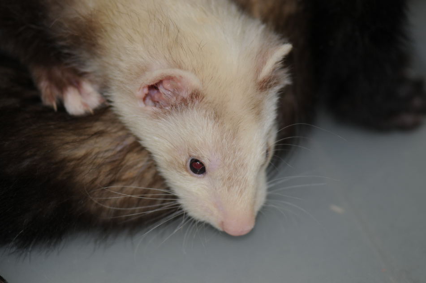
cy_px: 145
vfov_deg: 8.1
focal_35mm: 170
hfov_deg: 12.1
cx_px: 204
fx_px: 2004
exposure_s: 1/60
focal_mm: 105
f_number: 3.5
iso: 200
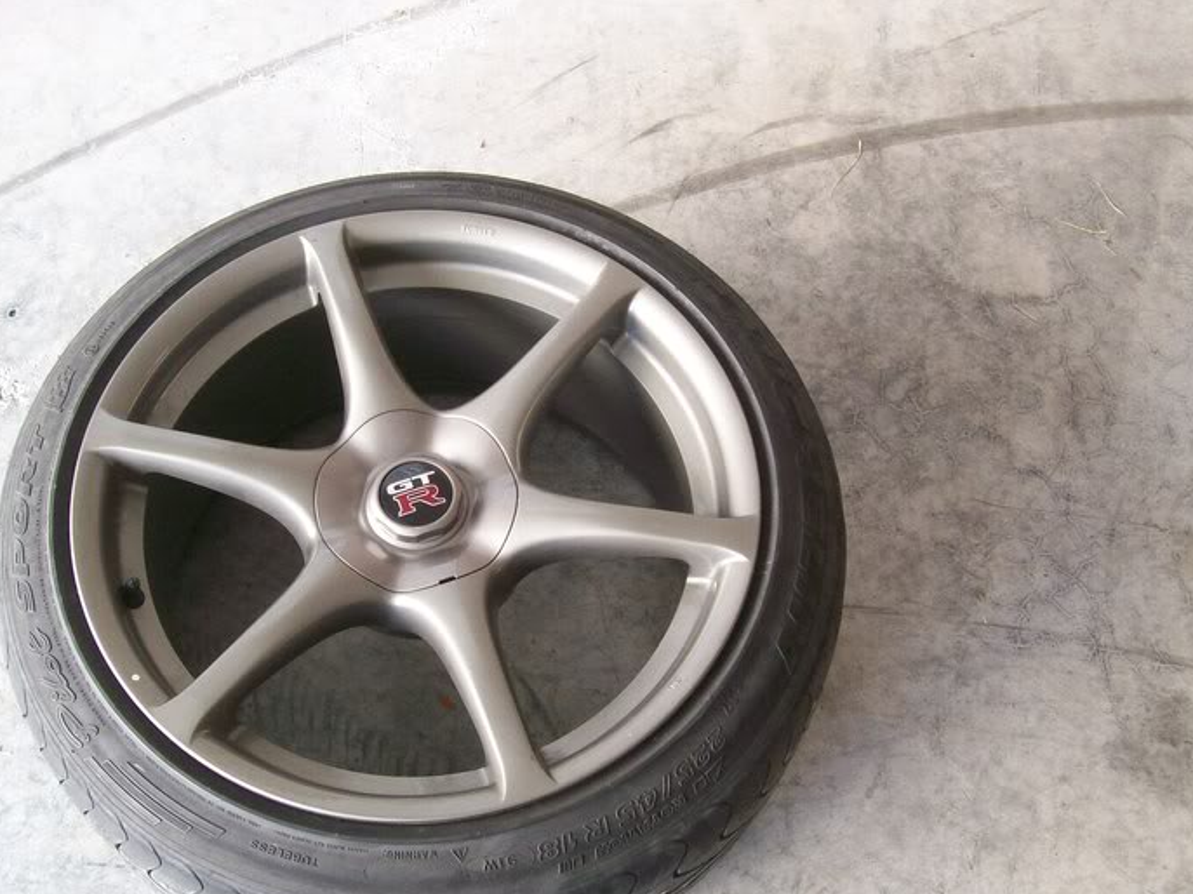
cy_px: 515
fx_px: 1447
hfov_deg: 44.7
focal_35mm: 42
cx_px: 517
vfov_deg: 34.3
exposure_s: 1/17.4
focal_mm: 6
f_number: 2.7
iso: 160
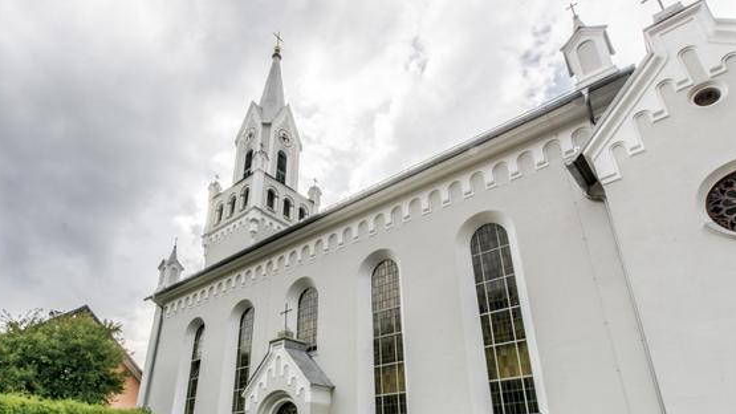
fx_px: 423
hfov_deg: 82.0
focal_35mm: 22
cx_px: 342
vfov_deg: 51.5
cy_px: 265
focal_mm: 11
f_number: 22
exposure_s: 1/50
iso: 200
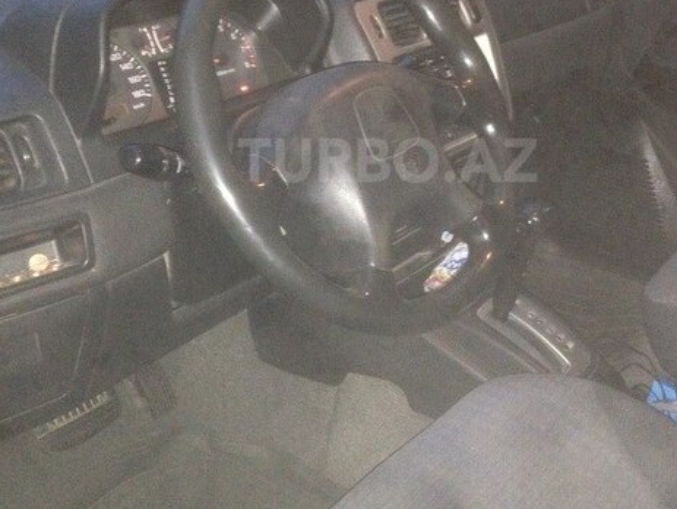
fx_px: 920
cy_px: 160
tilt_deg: -19.9
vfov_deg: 30.6
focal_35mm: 47
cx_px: 387
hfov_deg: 40.3
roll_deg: -2.2
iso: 640
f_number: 2.4
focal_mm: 4.12
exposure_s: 1/16
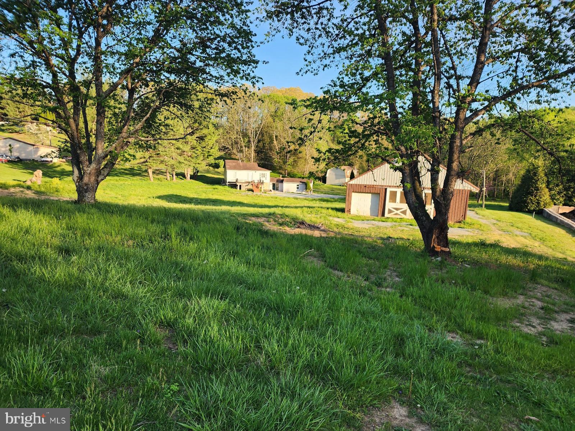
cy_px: 216
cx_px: 288
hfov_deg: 73.9
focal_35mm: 23
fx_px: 382
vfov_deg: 58.9
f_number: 1.8
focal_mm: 6.4
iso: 12
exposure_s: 1/185
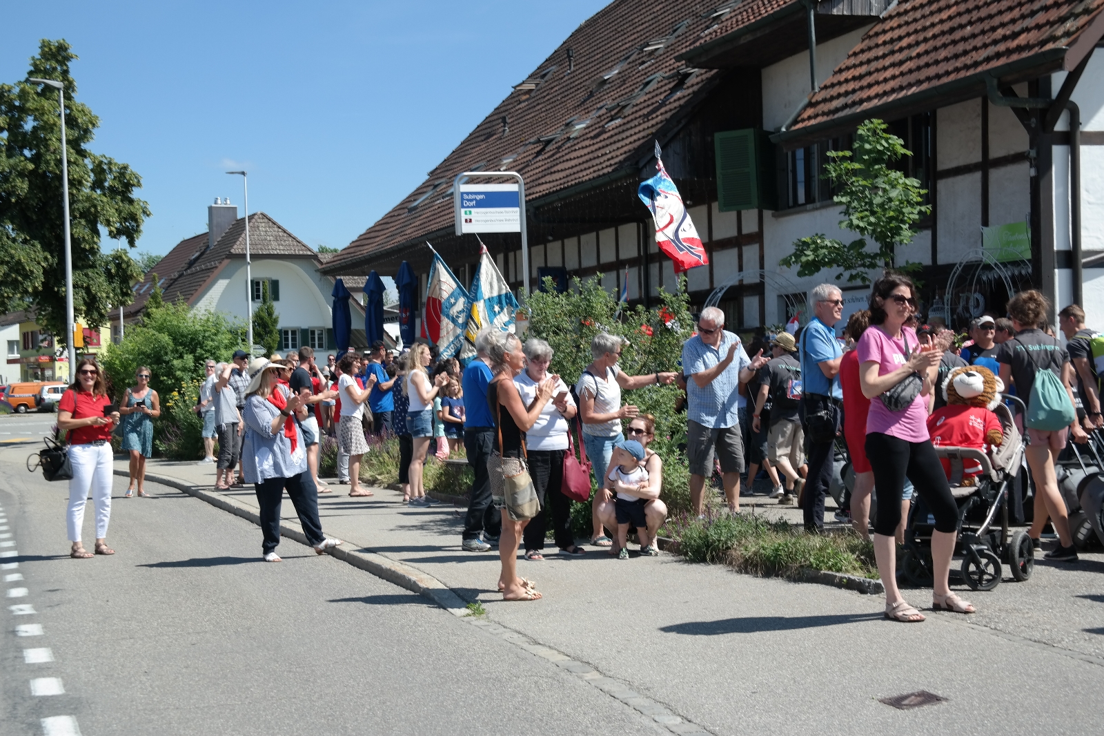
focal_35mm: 53
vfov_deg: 25.5
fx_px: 1625
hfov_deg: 37.5
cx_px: 552
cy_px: 368
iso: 100
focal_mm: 35
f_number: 6.3
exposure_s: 1/250
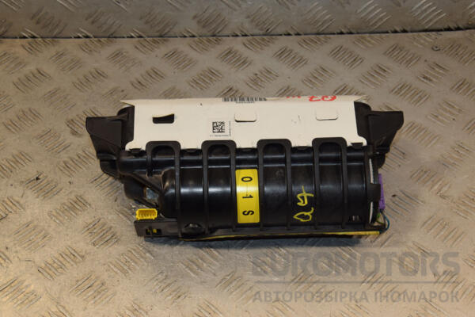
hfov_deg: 33.4
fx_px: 792
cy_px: 158
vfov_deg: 22.6
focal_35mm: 60
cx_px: 238
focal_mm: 40
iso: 800
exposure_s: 1/200
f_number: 9
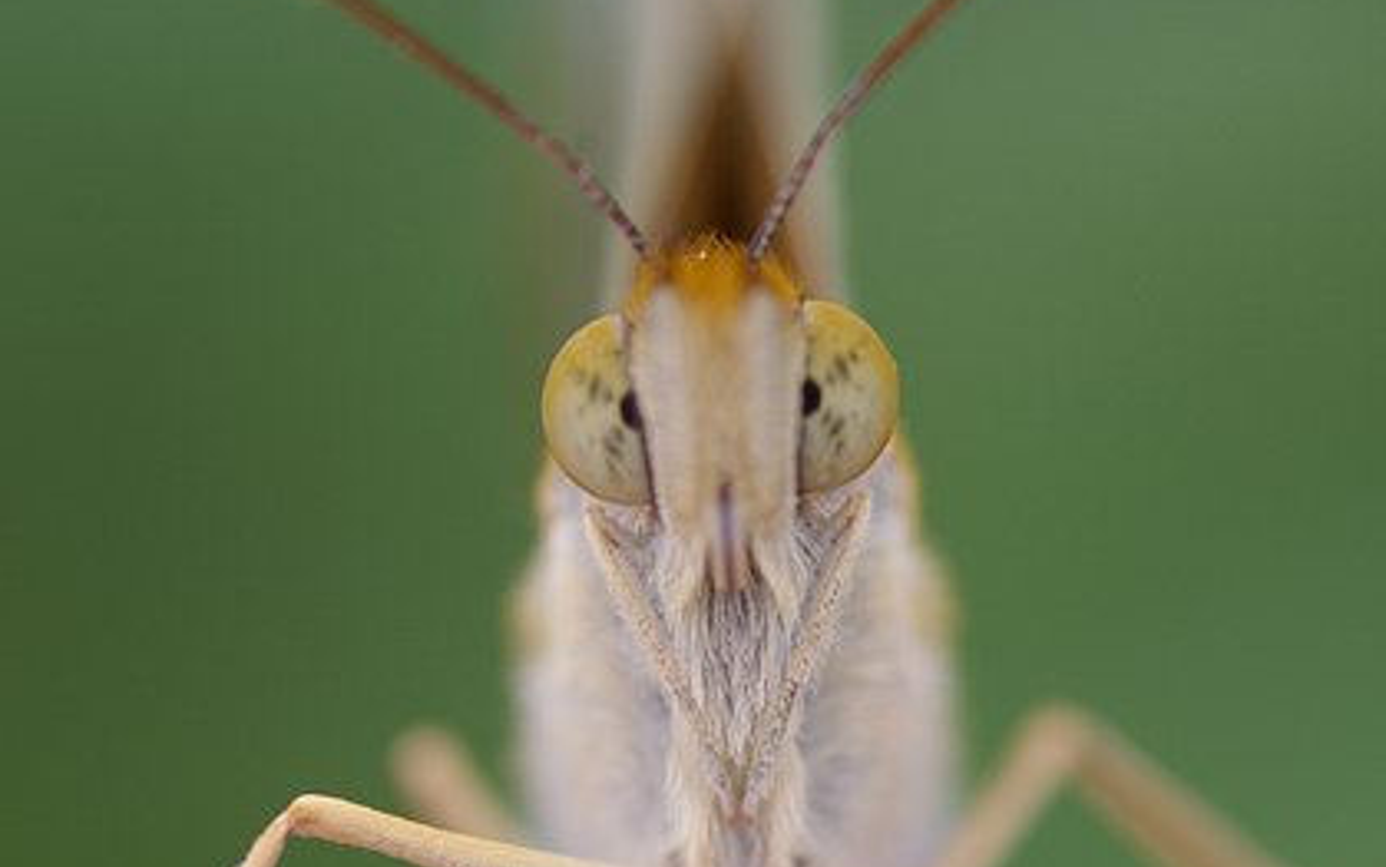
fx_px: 6347
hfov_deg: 12.5
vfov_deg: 7.8
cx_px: 711
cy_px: 361
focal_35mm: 168
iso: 400
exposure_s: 1/200
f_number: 4.5
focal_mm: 90
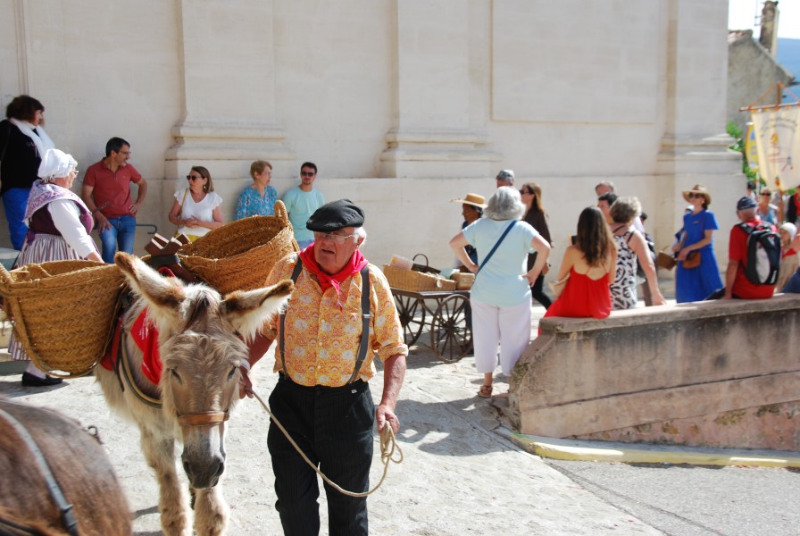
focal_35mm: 46
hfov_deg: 42.3
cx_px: 400
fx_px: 1035
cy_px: 268
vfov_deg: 29.0
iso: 100
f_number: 7.1
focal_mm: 31
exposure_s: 1/200
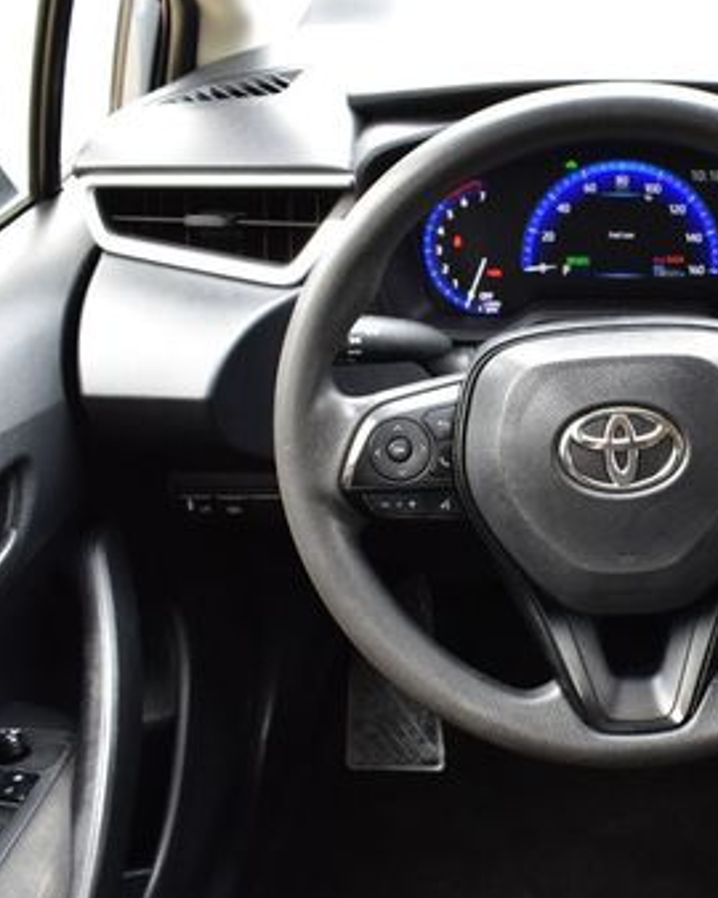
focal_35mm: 48
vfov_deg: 38.8
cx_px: 673
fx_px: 1276
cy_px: 460
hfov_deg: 29.8
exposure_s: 1/25
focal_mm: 18
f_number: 7.1
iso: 400
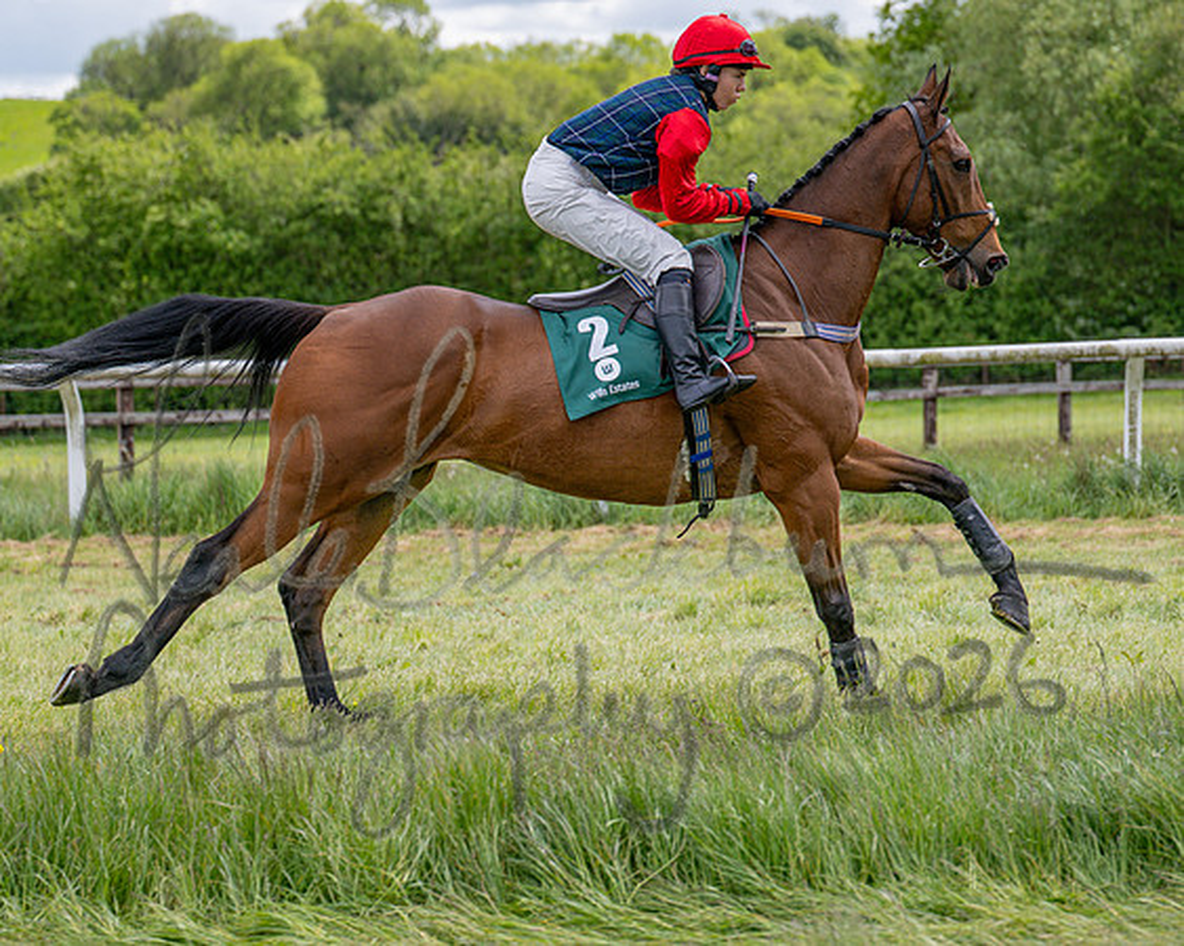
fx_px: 4144
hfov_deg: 16.3
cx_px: 512
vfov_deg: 13.0
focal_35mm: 118
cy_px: 473
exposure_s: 1/2500
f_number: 2.8
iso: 200
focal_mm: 70
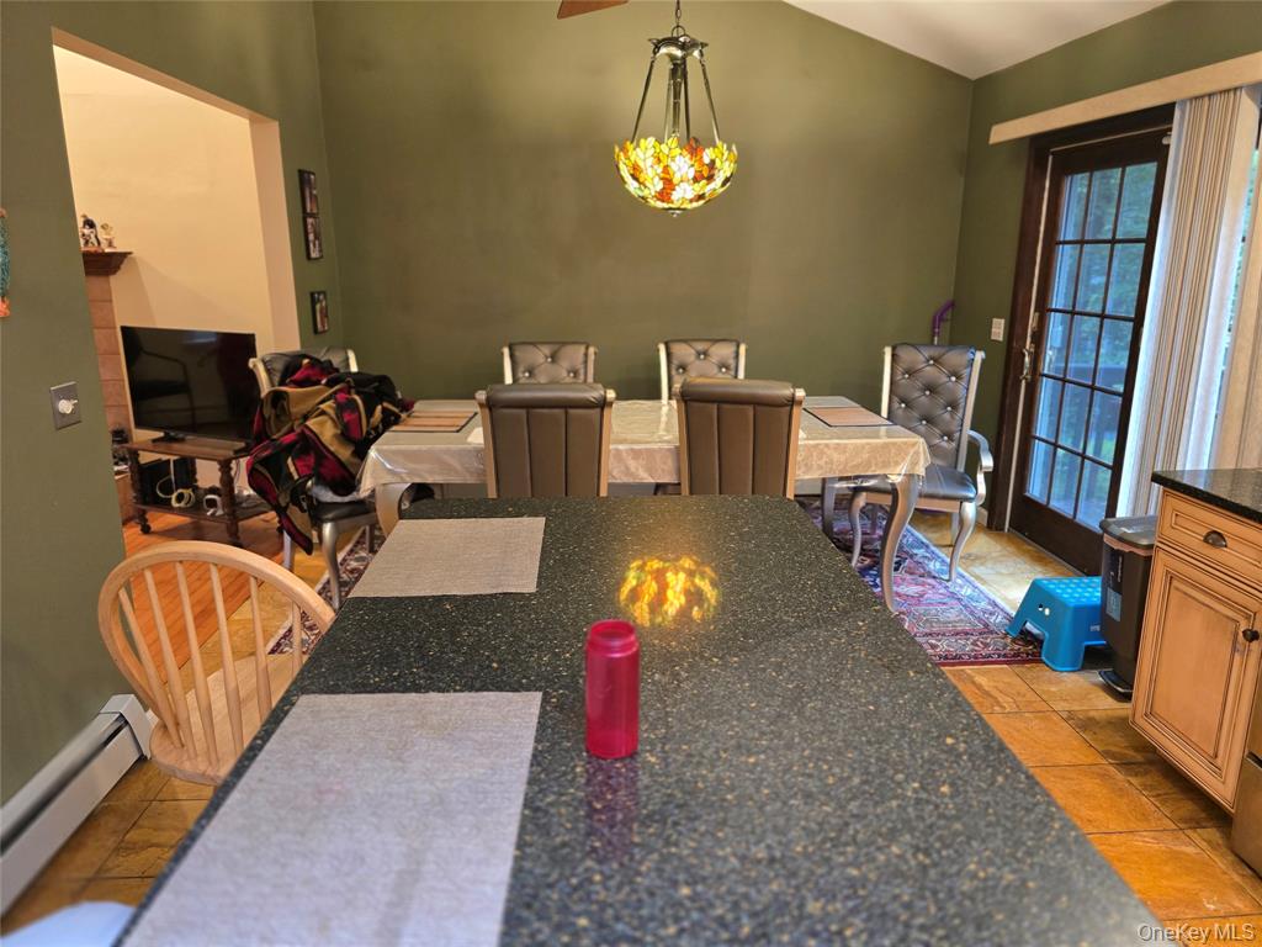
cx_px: 631
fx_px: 839
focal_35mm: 23
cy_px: 474
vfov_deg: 58.9
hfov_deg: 73.9
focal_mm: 6.3
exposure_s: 1/60
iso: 640
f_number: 1.7
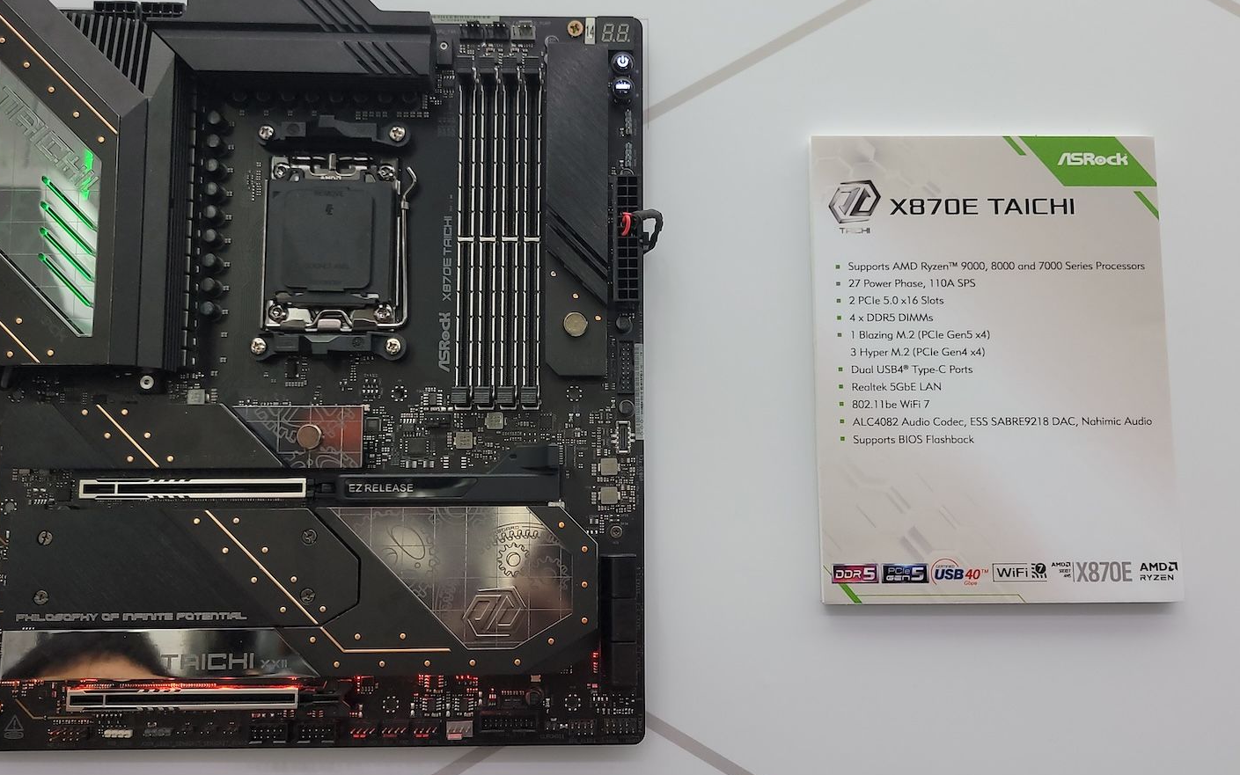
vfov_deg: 47.5
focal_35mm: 26
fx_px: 879
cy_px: 348
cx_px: 608
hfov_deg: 70.4
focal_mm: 6.7
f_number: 1.8
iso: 50
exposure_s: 1/120
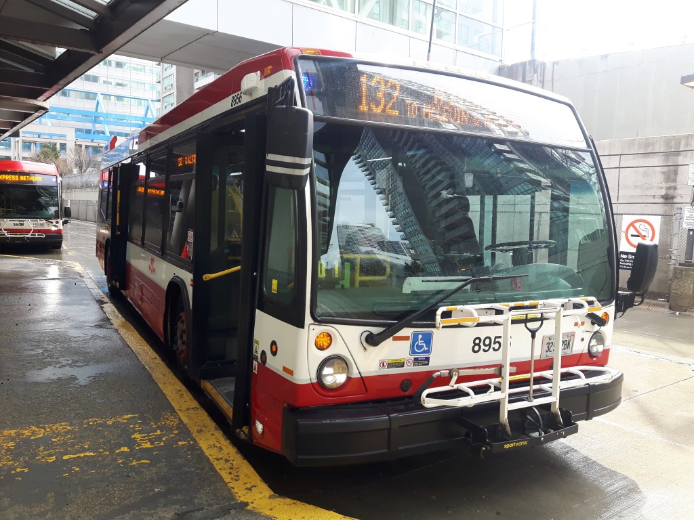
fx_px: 622
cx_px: 347
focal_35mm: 31
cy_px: 260
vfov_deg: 45.4
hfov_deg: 58.4
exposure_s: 1/201
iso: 40
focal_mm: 3.7
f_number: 1.9
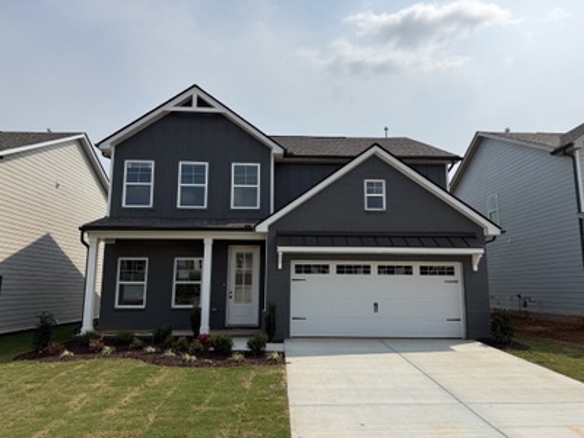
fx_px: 405
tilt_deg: +7.6
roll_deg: -0.3
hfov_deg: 71.6
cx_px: 292
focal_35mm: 24
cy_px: 219
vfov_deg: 56.8
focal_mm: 6.76
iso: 80
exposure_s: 1/10309
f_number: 1.78
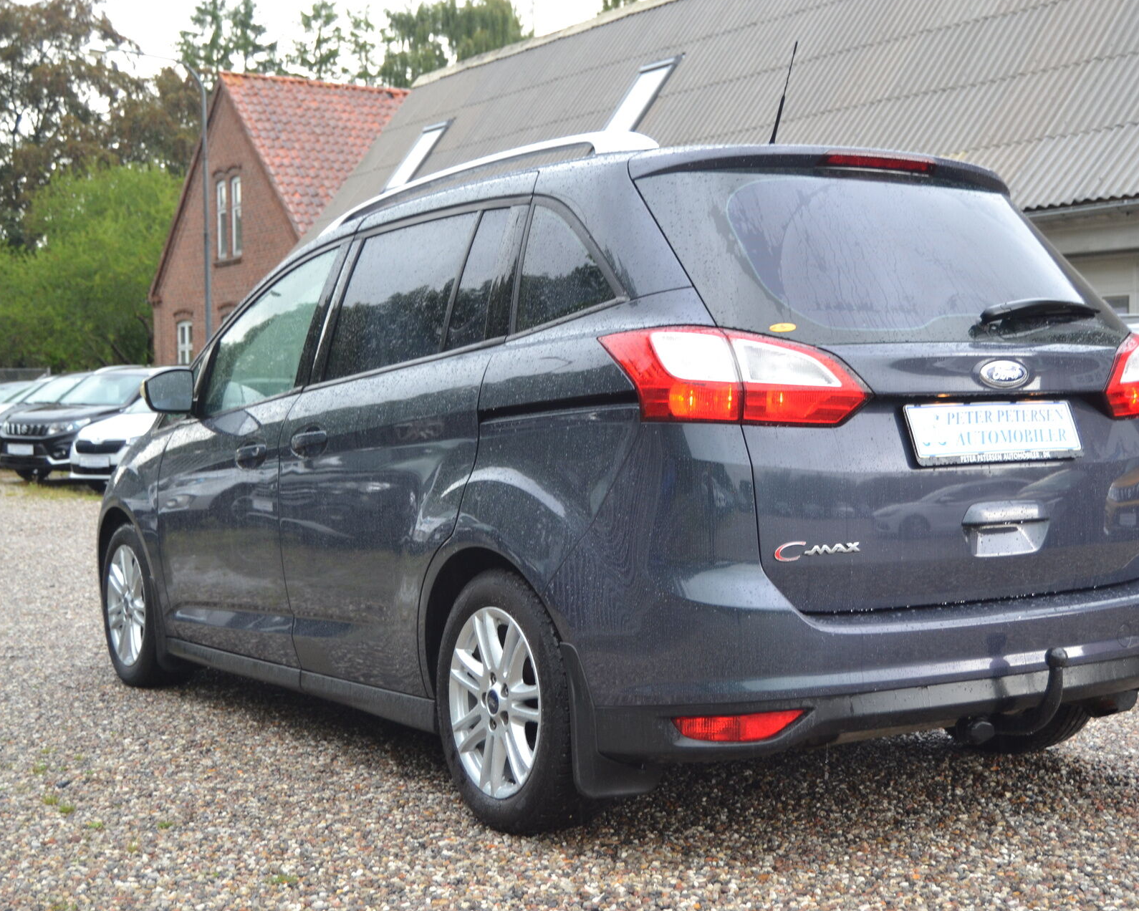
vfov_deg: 29.7
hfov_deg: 36.6
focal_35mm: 51
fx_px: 1719
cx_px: 624
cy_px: 453
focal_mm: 30
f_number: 4.5
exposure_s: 1/80
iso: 400
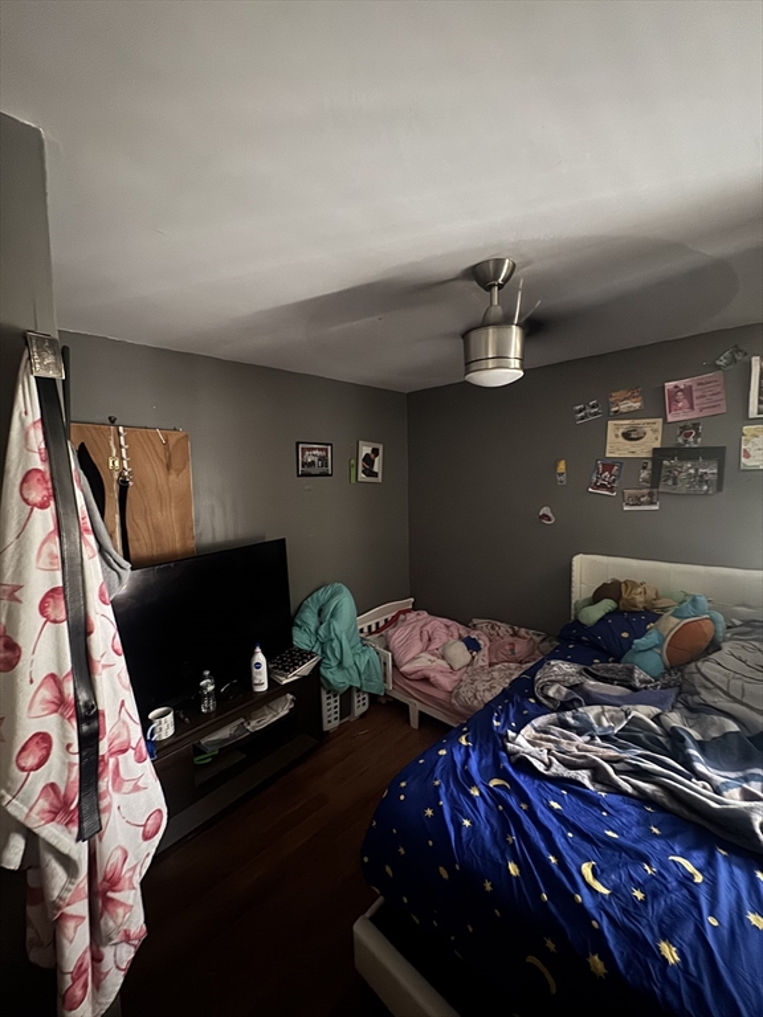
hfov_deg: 85.7
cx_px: 382
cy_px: 508
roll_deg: +1.4
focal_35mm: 14
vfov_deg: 102.1
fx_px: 411
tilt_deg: -4.8
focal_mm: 2.22
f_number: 2.2
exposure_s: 1/8
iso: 1000
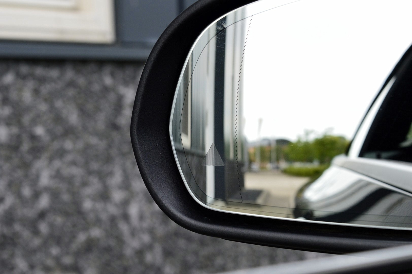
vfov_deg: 16.5
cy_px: 137
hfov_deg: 24.6
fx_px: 943
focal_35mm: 82
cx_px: 206
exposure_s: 1/200
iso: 400
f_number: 10
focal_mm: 55
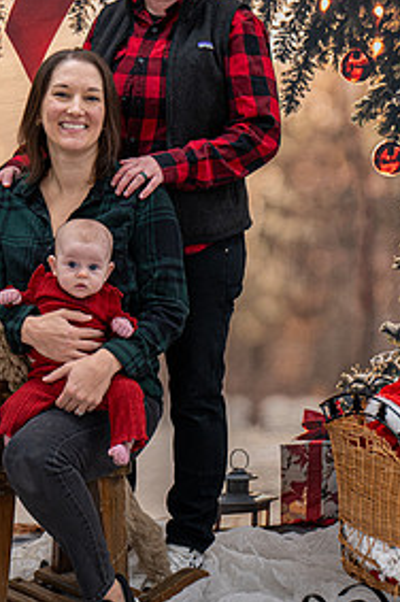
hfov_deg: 19.3
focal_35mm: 70
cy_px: 196
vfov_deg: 28.7
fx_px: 1169
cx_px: 124
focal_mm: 44
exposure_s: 1/80
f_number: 4.5
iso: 640
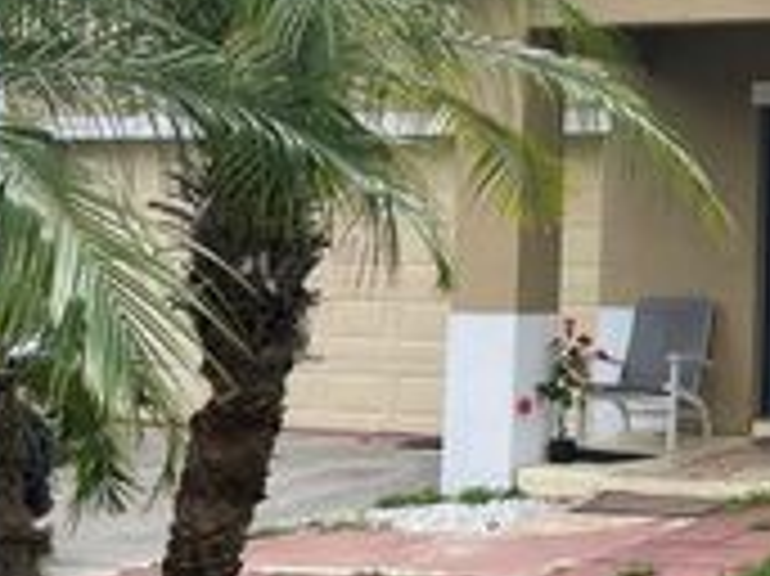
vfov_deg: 19.9
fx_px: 1623
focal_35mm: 73
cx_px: 986
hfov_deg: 23.7
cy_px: 124
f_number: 1.6
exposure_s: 1/1946
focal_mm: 5.1
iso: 32
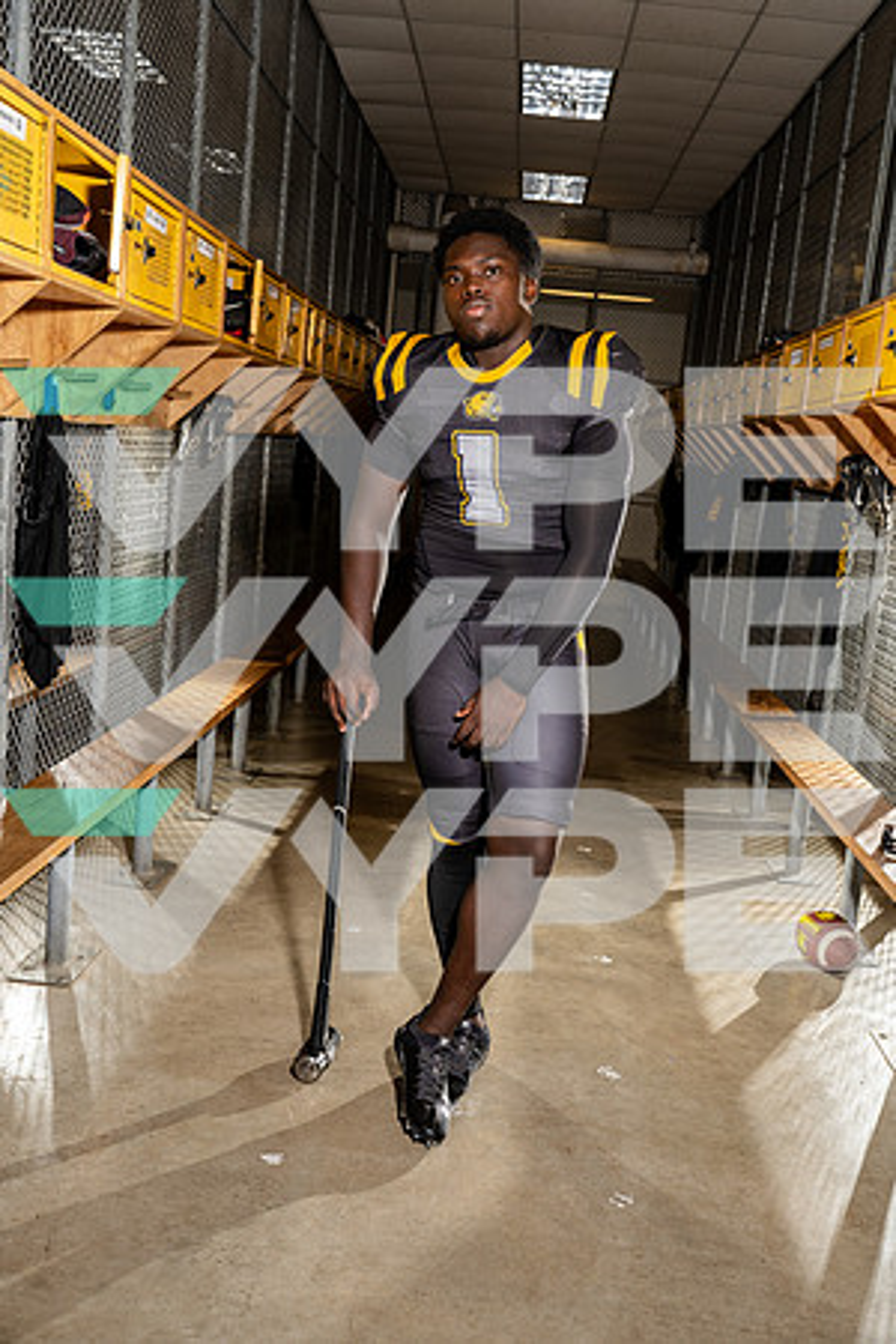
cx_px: 448
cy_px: 672
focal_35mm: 34
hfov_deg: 38.9
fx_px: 1269
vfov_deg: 55.8
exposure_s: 1/250
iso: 200
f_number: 5.6
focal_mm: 34
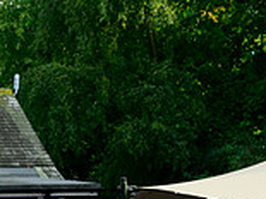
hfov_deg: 7.7
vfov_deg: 5.8
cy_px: 279
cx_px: -185
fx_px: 1935
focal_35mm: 252
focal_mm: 70
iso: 800
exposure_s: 1/1600
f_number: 5.6
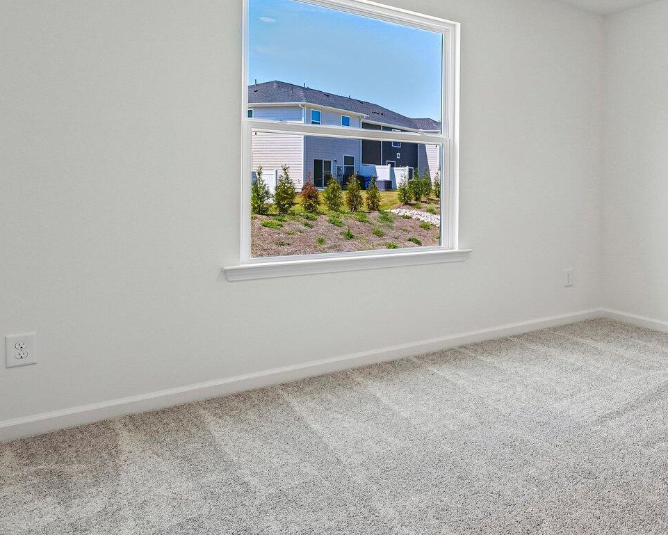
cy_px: 192
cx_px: 626
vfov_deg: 50.9
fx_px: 554
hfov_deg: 52.8
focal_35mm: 28
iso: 100
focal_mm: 14
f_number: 8
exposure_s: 1/15
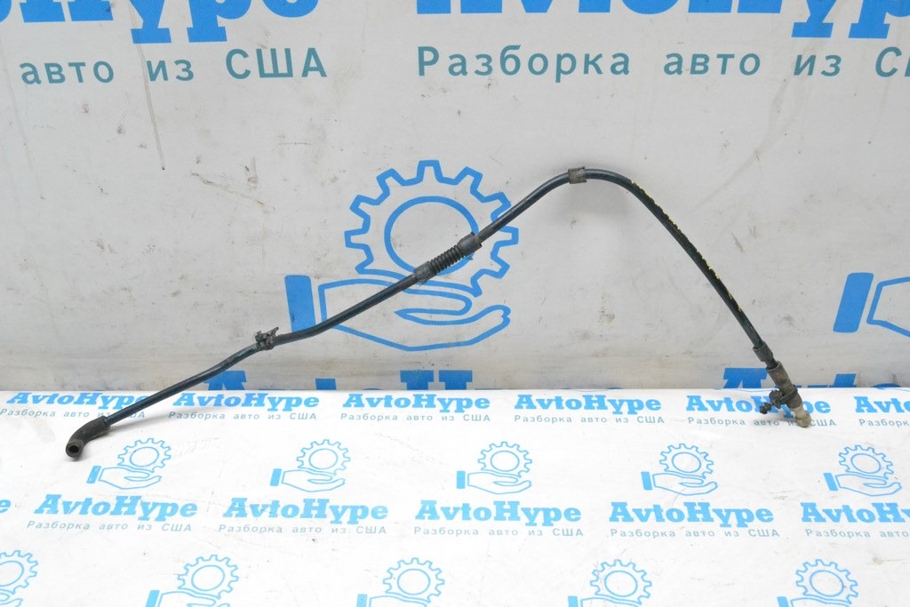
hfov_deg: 49.5
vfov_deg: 34.2
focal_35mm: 39
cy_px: 304
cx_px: 455
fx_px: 986
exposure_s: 1/160
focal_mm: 26
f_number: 9
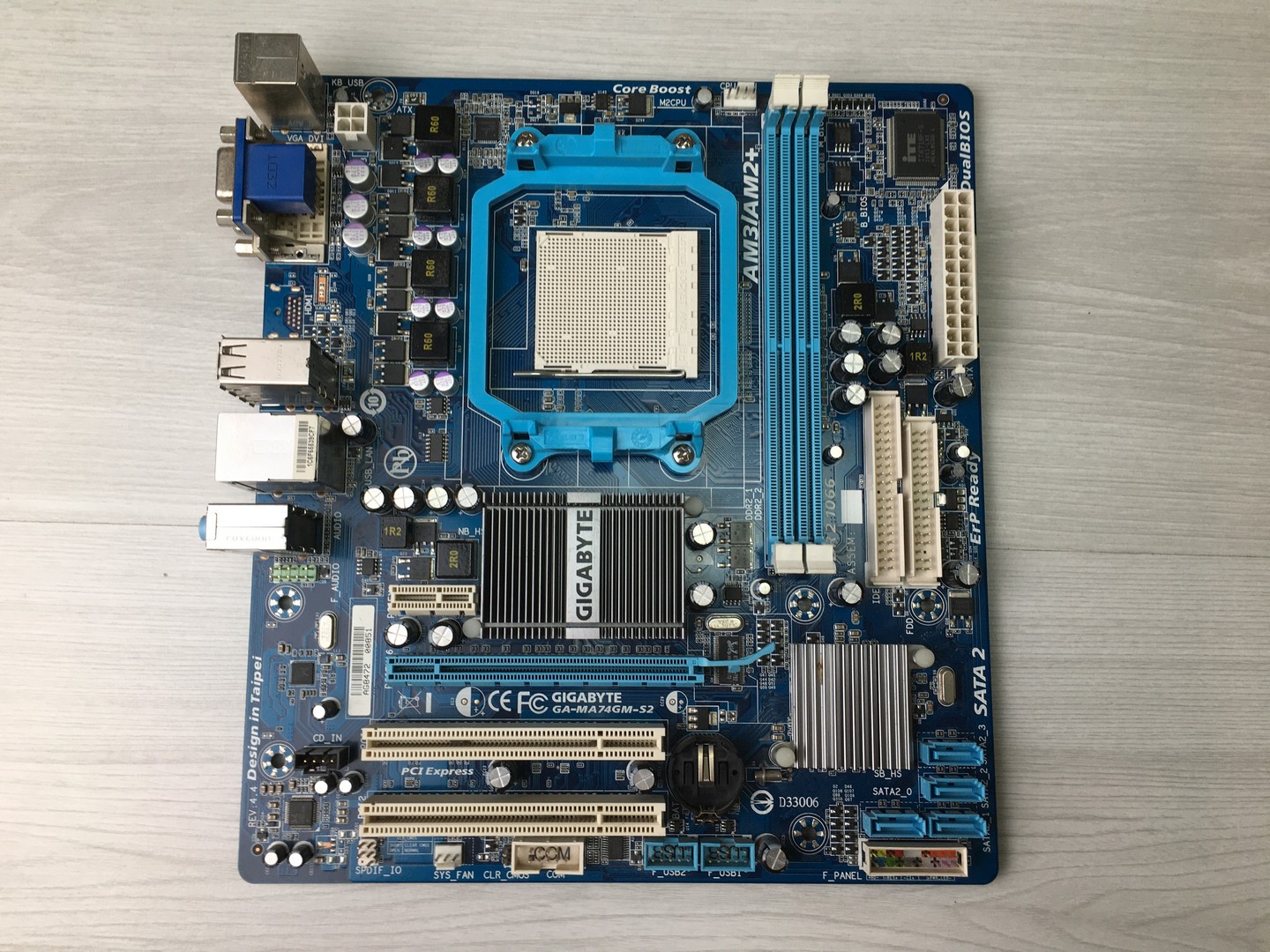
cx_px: 635
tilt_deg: -83.1
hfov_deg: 61.7
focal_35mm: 29
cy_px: 476
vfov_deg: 48.2
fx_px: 1064
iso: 32
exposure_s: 1/100
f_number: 2.2
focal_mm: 4.15
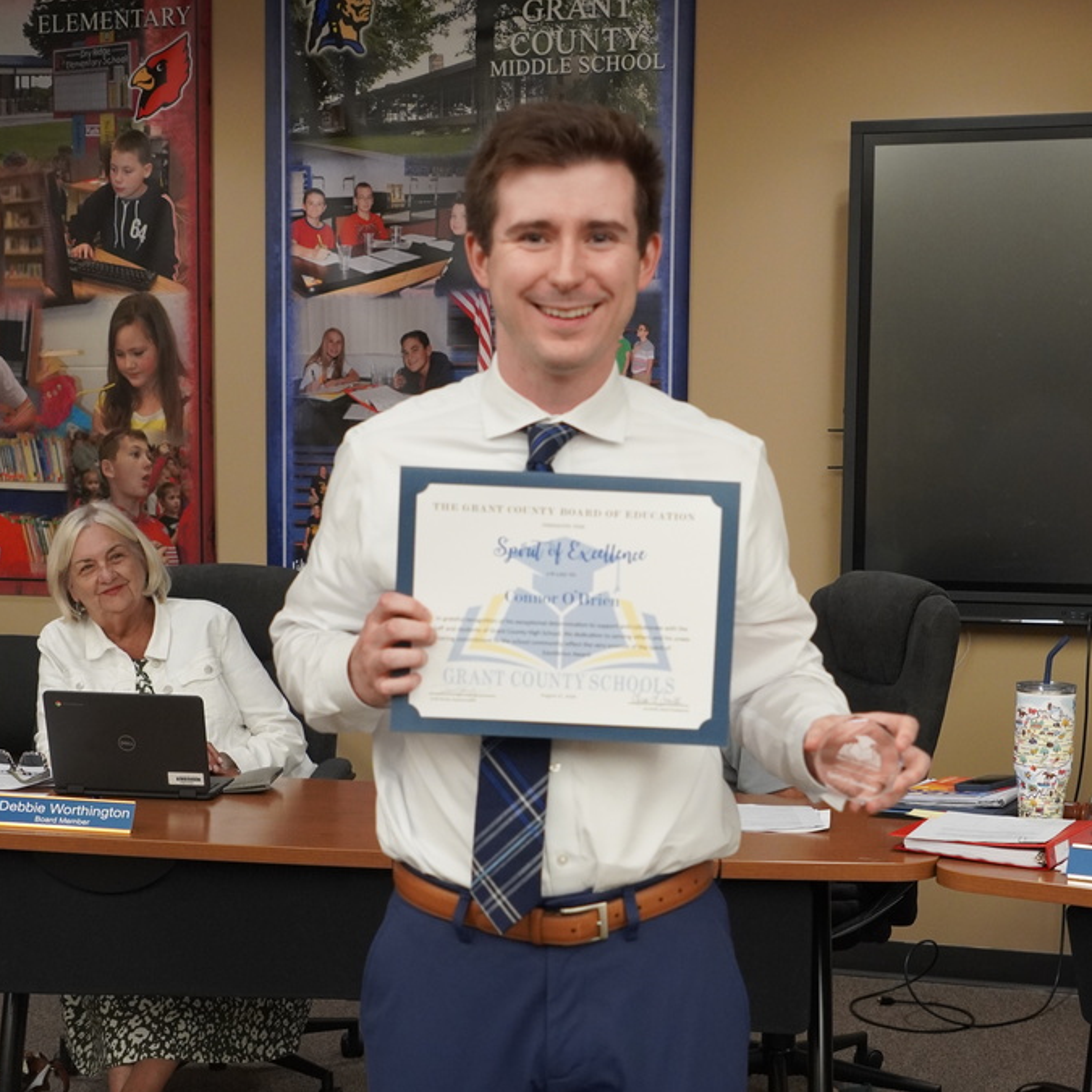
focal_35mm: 58
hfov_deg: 29.6
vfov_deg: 29.4
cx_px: 541
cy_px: 684
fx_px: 2070
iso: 1600
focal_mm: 30
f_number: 4
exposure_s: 1/160
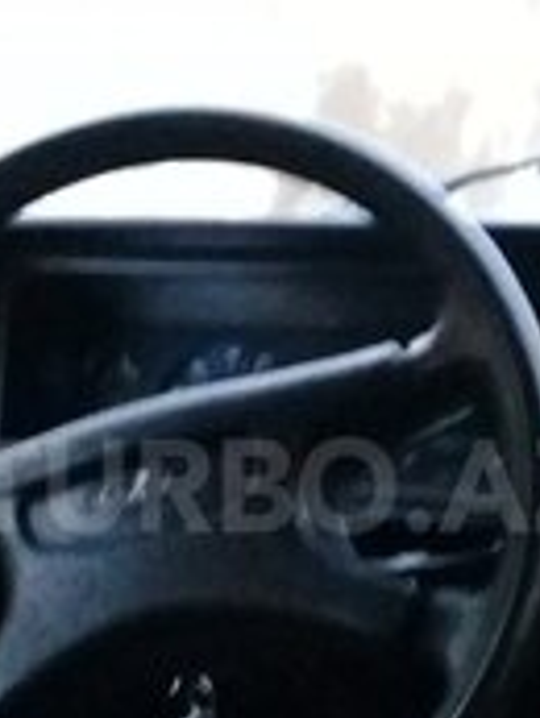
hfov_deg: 16.6
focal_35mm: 89
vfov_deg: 21.9
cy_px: 486
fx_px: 1849
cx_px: 287
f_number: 2.2
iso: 1250
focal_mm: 3.3
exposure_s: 1/17
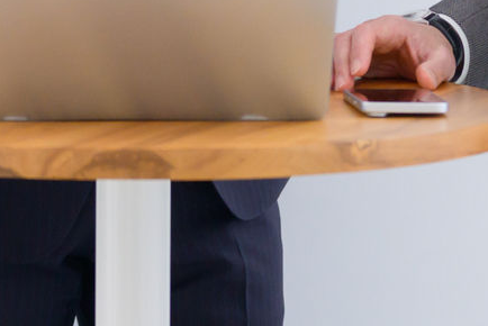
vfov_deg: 3.9
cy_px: -363
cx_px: 116
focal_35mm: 350
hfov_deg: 5.9
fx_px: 4747
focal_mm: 76
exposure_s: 1/250
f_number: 2.8
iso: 800
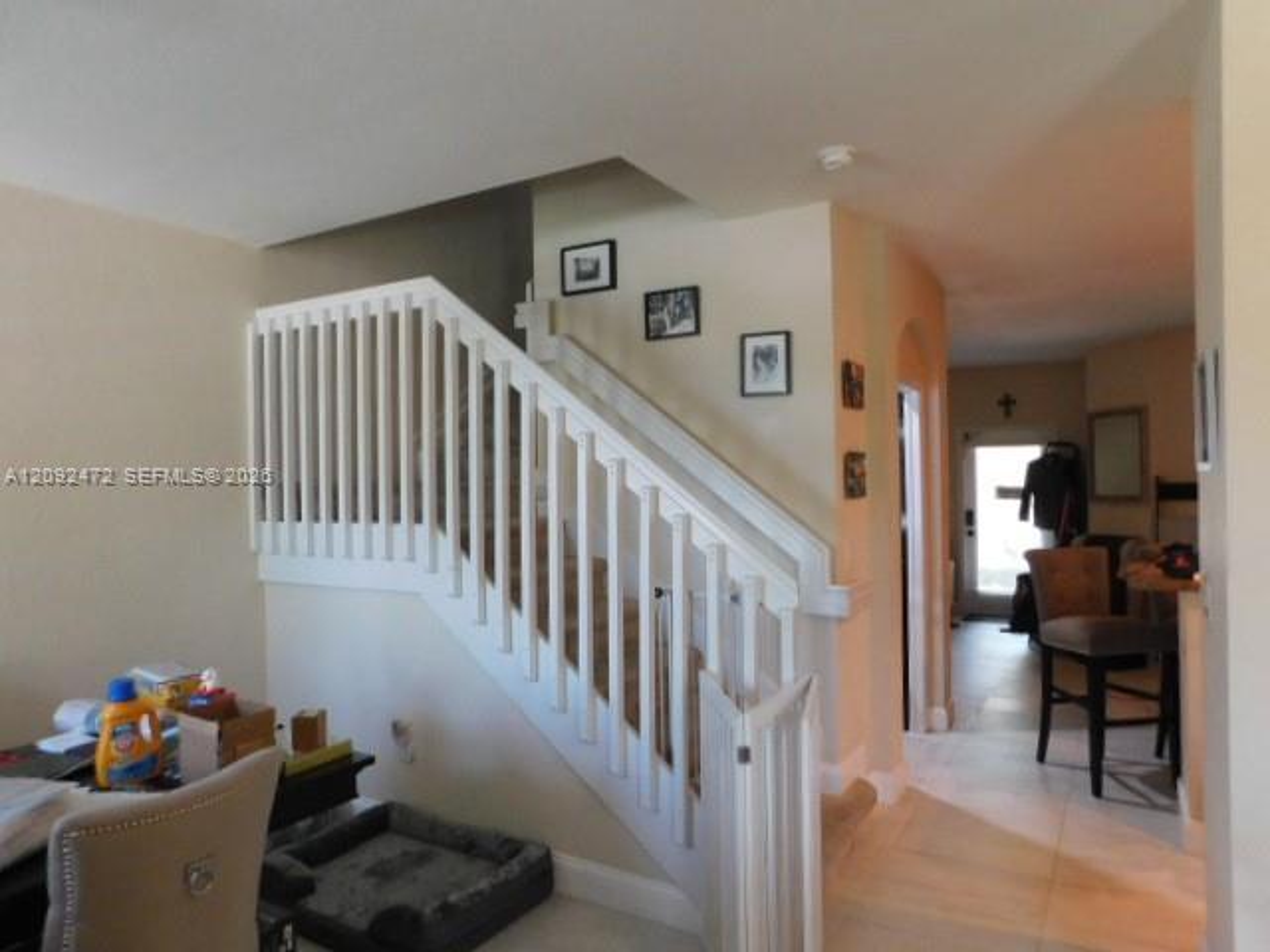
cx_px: 635
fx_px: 844
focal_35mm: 23
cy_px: 476
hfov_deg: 73.9
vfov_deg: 58.9
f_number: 3
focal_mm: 4
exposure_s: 1/30
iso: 450
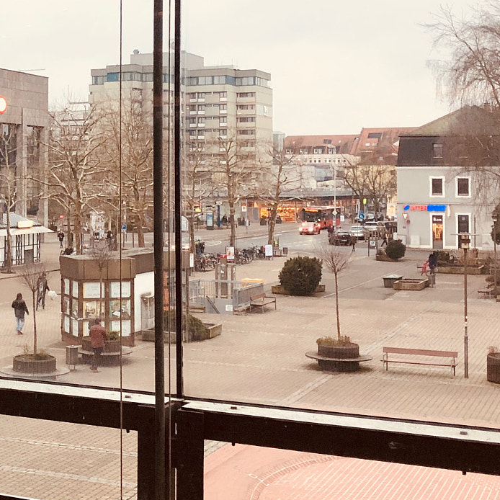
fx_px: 931
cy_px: 154
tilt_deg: +2.0
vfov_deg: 29.8
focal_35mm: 57
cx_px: 17
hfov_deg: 28.5
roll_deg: +1.9
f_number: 1.8
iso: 40
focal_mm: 3.99
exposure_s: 1/33
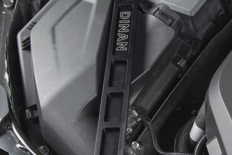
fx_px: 432
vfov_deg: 20.3
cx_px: 246
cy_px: 95
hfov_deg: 27.8
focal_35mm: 67
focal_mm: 31
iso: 100
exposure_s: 1/100
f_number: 5.6
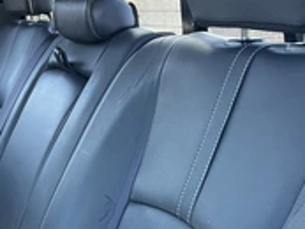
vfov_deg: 21.7
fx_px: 591
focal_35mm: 67
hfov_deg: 28.7
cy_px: 174
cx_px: 95
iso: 64
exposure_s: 1/87
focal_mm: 3
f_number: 1.8
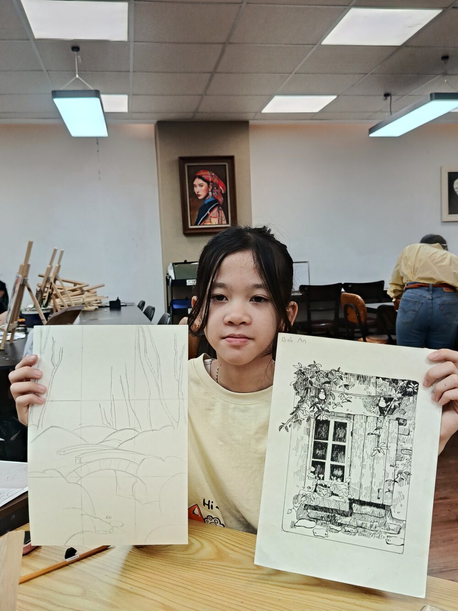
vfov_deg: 55.3
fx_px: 582
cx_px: 229
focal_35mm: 33
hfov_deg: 43.0
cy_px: 306
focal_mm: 5.24
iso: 282
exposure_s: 1/100
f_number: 1.7
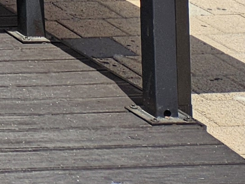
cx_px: -541
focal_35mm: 171
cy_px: -480
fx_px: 1211
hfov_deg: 8.9
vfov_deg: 7.1
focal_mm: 5.4
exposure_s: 1/1732
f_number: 1.8
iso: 25
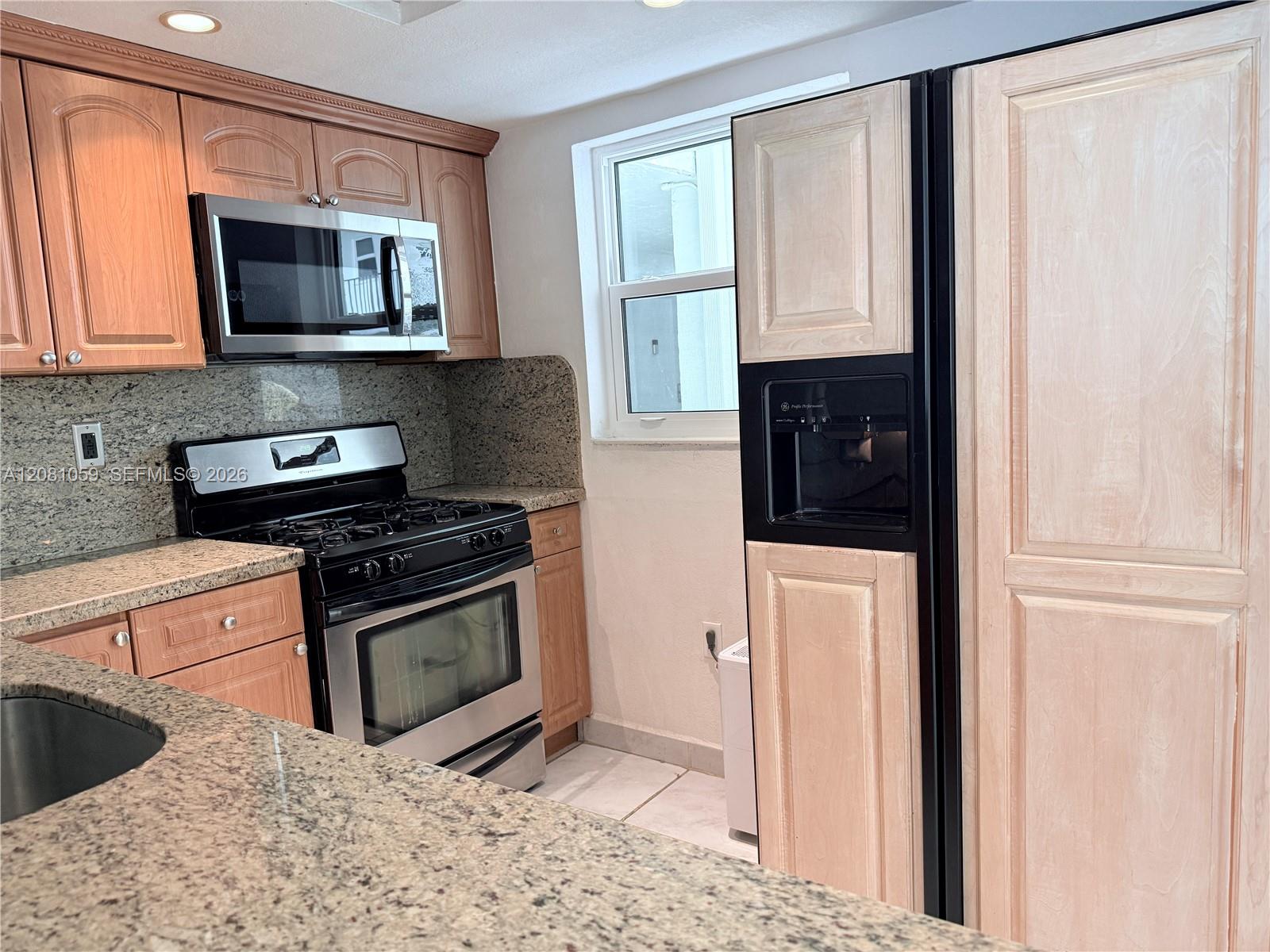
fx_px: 881
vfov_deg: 56.8
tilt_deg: -5.5
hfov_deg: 71.6
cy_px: 476
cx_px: 635
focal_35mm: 24
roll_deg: +3.4
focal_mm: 6.76
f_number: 1.78
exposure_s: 1/60
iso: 200
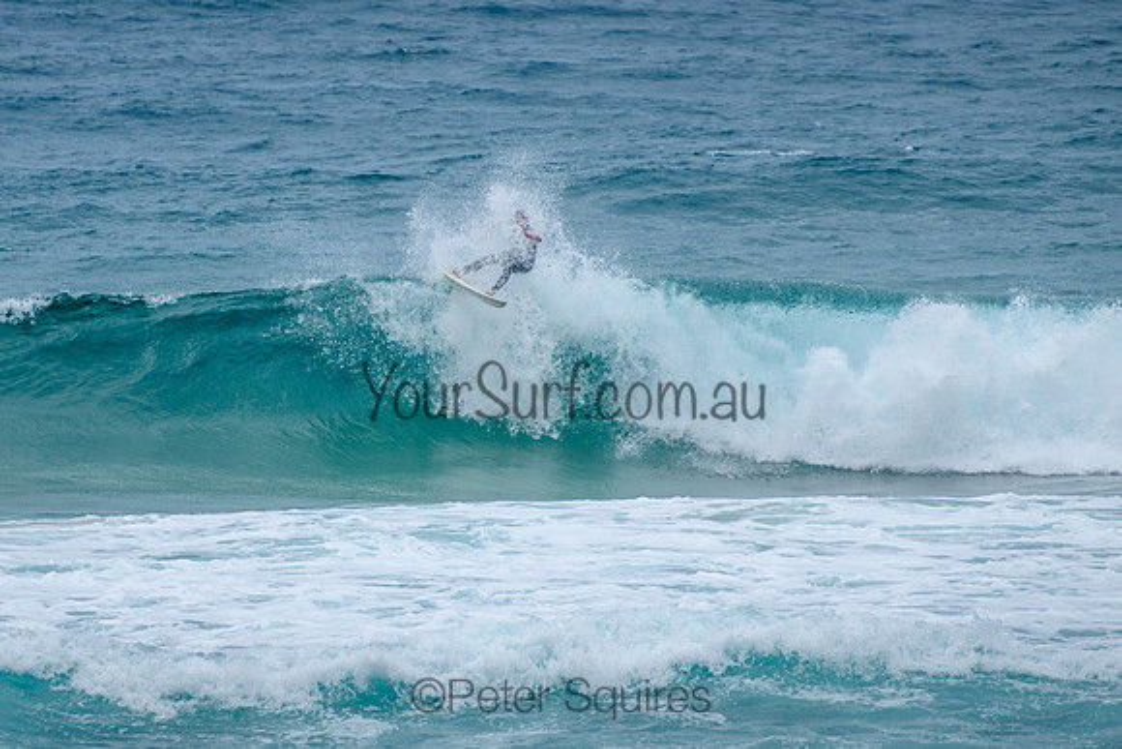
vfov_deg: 2.5
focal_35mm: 550
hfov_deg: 3.7
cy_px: 349
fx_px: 17147
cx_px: 376
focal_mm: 400
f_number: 5.6
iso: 200
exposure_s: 1/2000
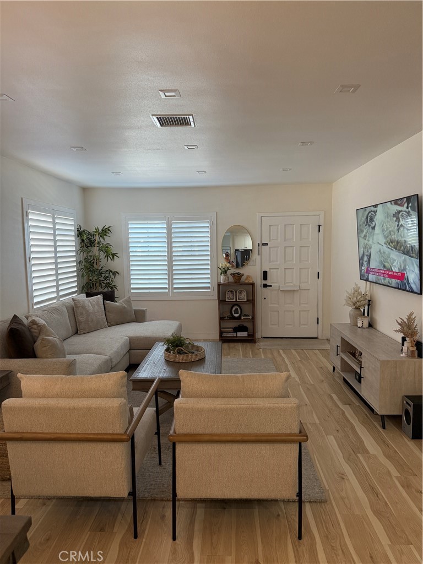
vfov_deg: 71.6
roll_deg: +0.2
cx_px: 212
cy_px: 282
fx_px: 391
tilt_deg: -4.5
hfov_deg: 56.8
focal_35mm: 24
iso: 250
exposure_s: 1/120
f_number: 1.78
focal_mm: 6.76
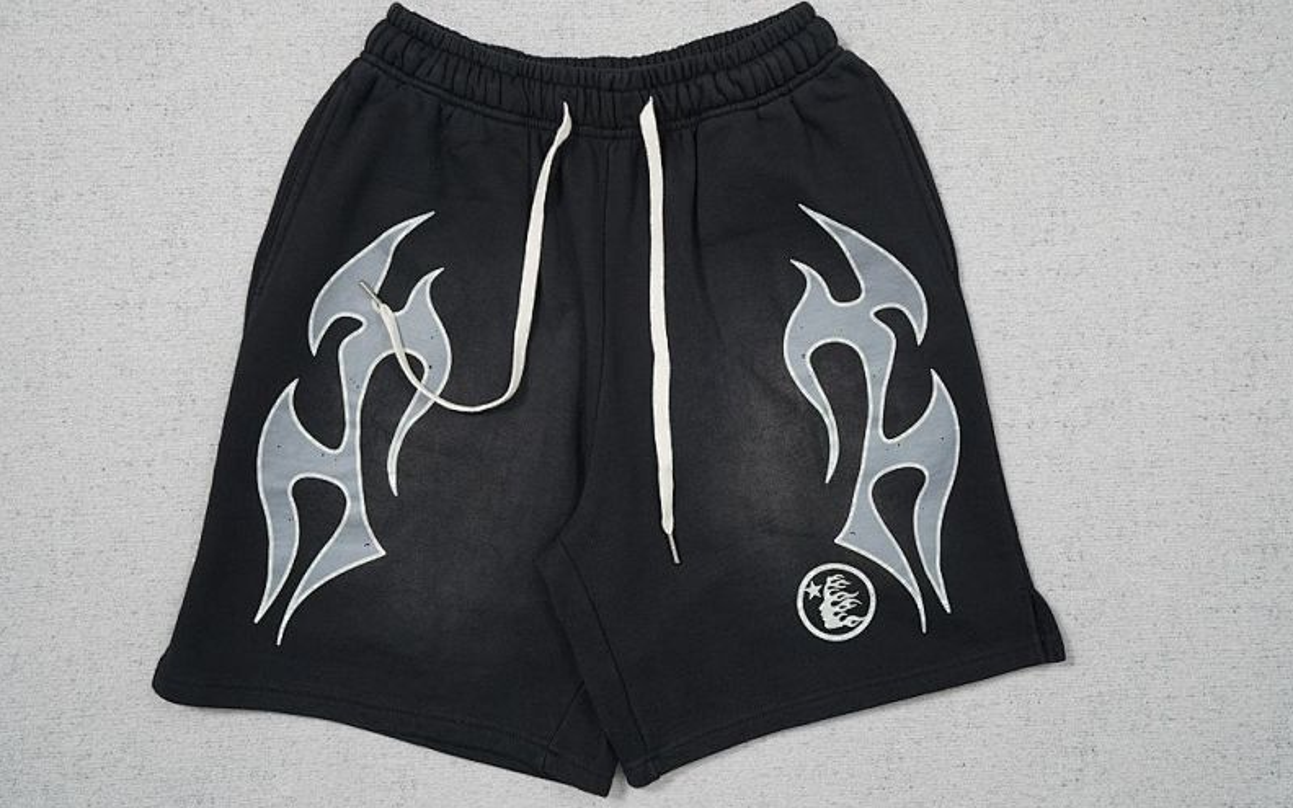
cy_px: 384
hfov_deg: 55.3
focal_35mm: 35
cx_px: 650
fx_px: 1233
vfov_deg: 36.3
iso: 1600
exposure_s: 1/100
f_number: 10
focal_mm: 34
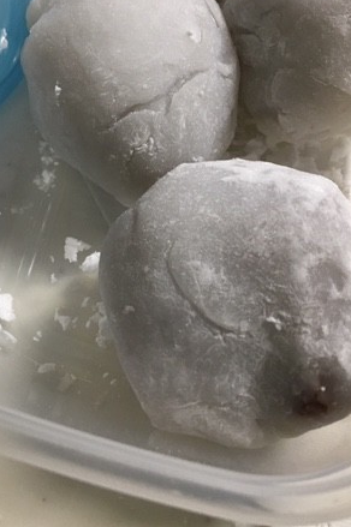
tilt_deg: -65.3
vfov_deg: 44.0
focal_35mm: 44
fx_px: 644
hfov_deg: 30.4
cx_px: 149
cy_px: 181
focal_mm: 4.15
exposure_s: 1/30
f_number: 2.2
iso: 125
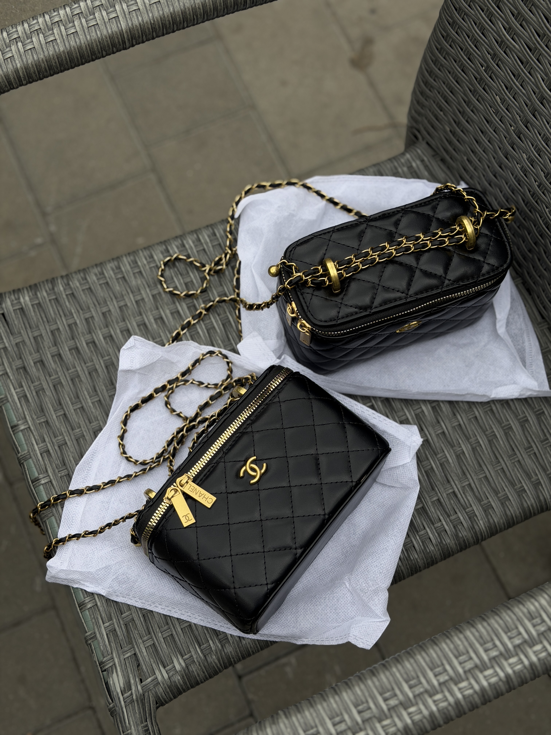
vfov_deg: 39.7
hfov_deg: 30.3
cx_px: 276
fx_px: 1019
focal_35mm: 48
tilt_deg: -72.2
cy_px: 368
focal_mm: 6.76
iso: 64
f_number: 1.78
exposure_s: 1/1285
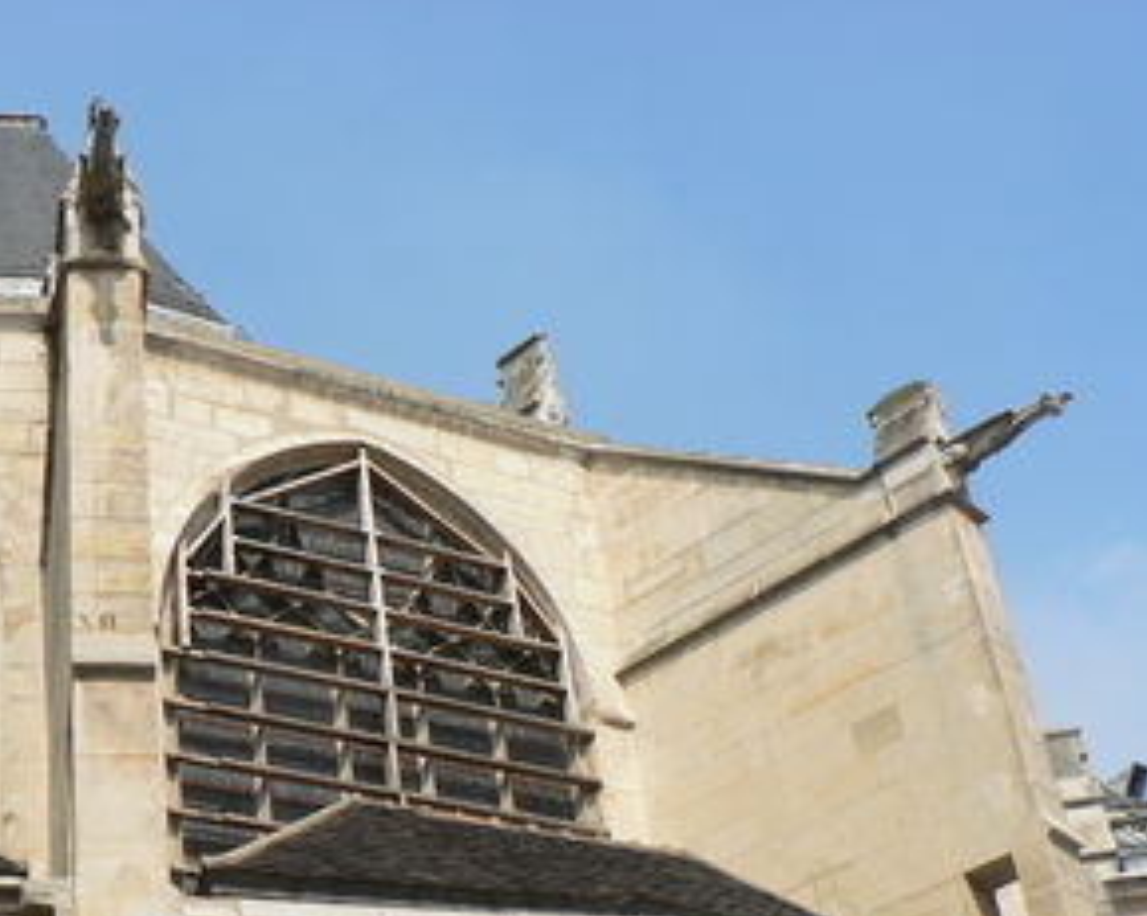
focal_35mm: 58
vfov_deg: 25.8
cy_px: 722
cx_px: 262
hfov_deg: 31.8
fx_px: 1968
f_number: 5.6
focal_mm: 6
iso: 64
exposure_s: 1/320
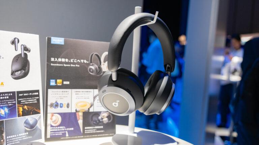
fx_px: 245
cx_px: 130
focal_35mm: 36
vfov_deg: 33.2
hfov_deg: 55.8
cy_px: 72
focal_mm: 22.4
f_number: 2.8
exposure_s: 1/100
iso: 800
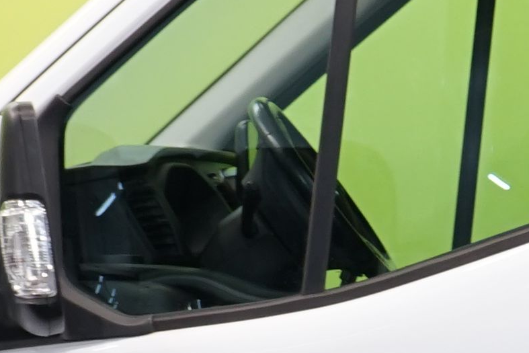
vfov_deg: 3.1
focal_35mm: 442
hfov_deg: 4.6
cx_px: 1089
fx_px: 6496
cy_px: 438
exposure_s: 1/30
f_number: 5
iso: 400
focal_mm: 58
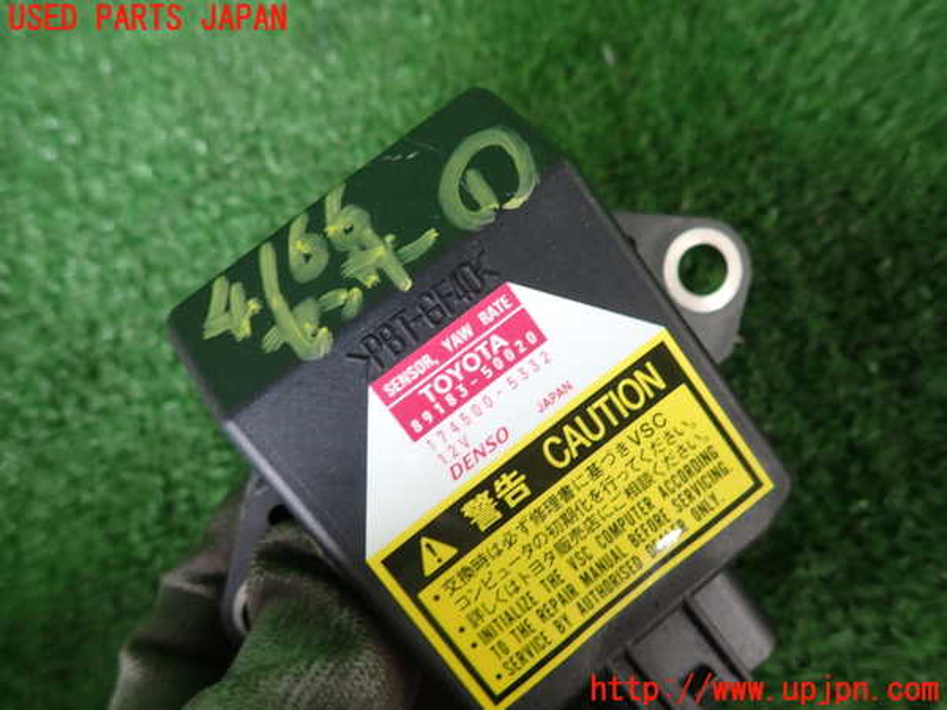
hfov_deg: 69.4
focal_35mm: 25
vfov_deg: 54.9
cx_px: 474
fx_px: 684
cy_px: 355
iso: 200
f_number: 2
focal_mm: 4.5
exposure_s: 1/40
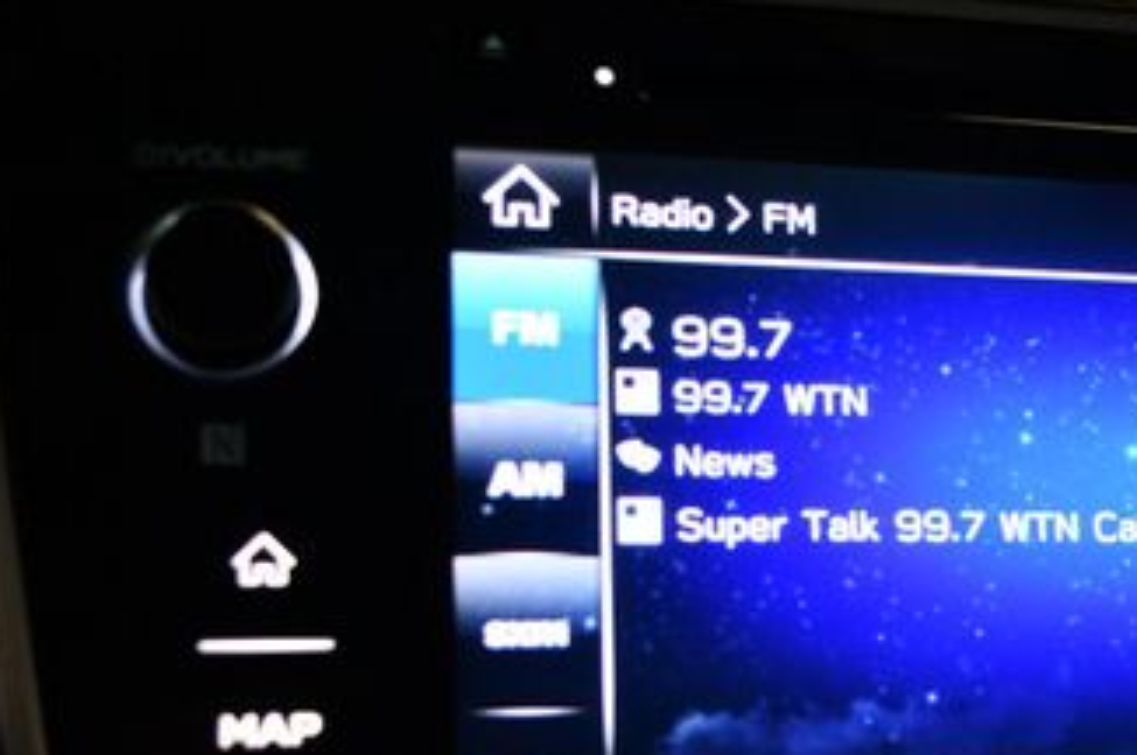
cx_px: 990
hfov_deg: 29.9
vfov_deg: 20.8
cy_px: 517
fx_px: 2051
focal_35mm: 65
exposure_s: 1/125
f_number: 4
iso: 1100
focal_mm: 22
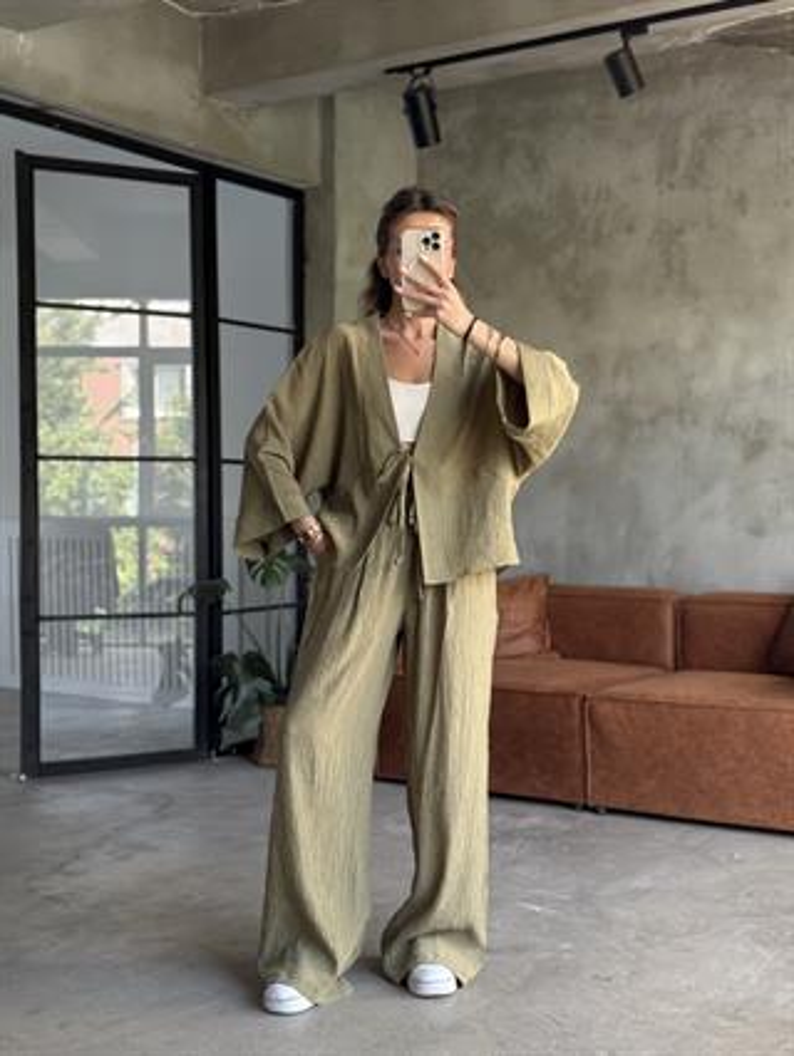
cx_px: 397
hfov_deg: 30.3
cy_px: 528
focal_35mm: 48
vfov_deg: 39.6
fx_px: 1467
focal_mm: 6.76
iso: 125
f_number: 1.78
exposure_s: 1/84
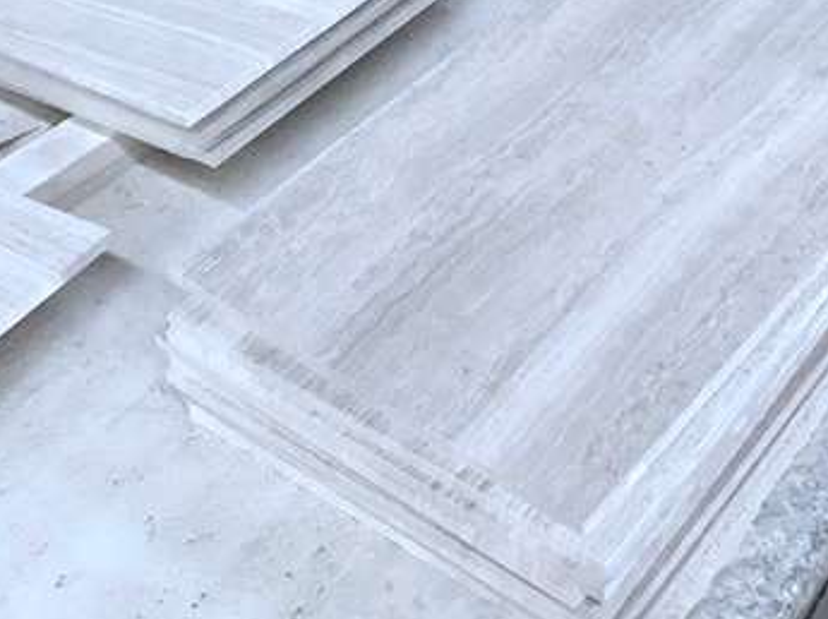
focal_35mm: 65
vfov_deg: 21.6
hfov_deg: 29.8
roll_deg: +6.6
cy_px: -24
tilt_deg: -32.0
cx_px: 490
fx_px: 1553
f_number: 1.8
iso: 40
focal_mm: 3.99
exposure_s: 1/25
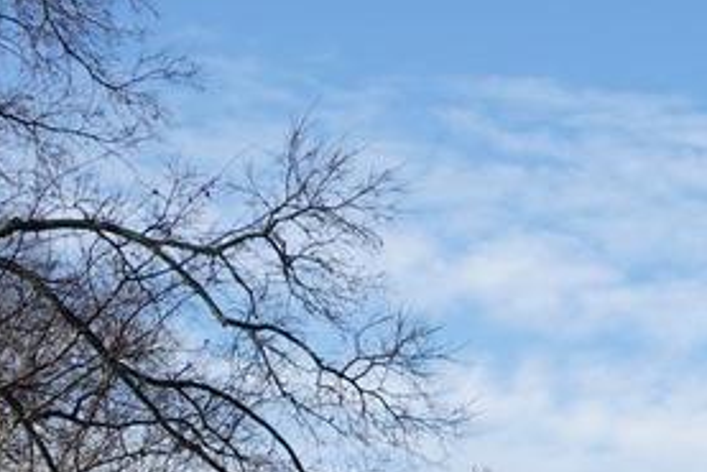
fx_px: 2908
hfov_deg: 12.6
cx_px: 1284
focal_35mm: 148
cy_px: 782
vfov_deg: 9.0
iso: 125
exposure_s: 1/100
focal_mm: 15.27
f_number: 4
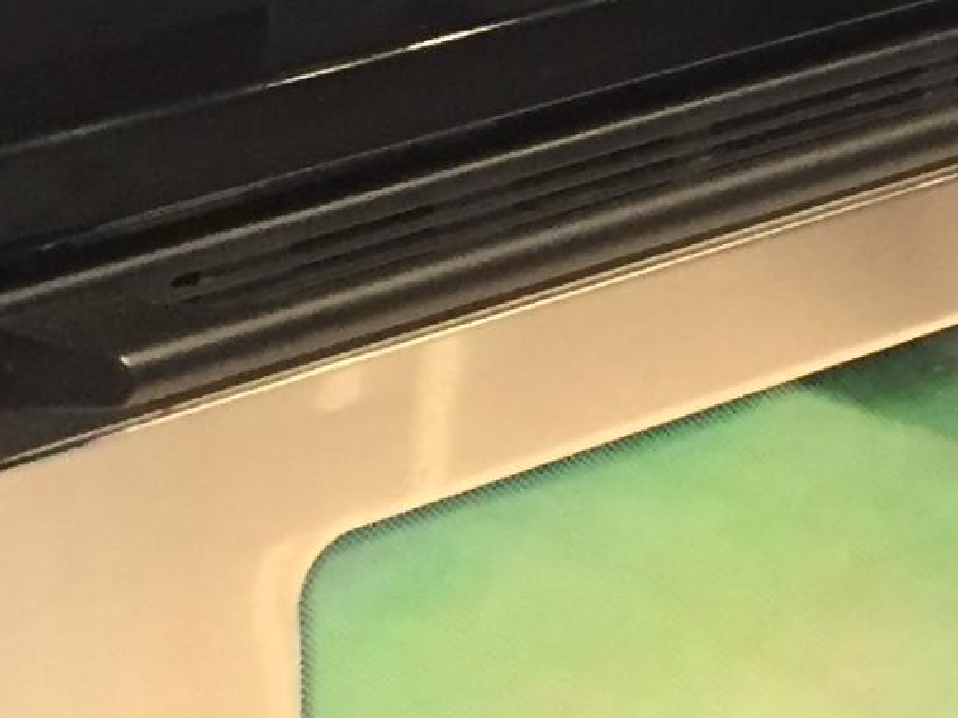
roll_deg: -0.9
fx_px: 4151
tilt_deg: -6.0
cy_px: -954
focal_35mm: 150
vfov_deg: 9.0
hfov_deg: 12.9
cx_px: 1044
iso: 160
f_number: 2.2
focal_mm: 4.15
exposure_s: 1/30
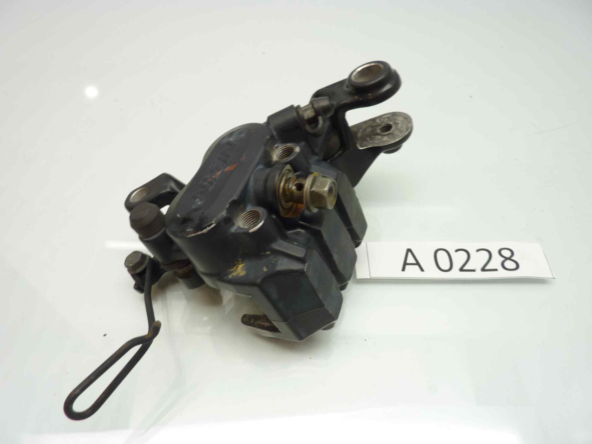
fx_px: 428
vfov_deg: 54.9
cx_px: 296
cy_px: 222
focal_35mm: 25
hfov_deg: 69.4
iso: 80
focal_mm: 4.1
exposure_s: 1/13
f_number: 3.3
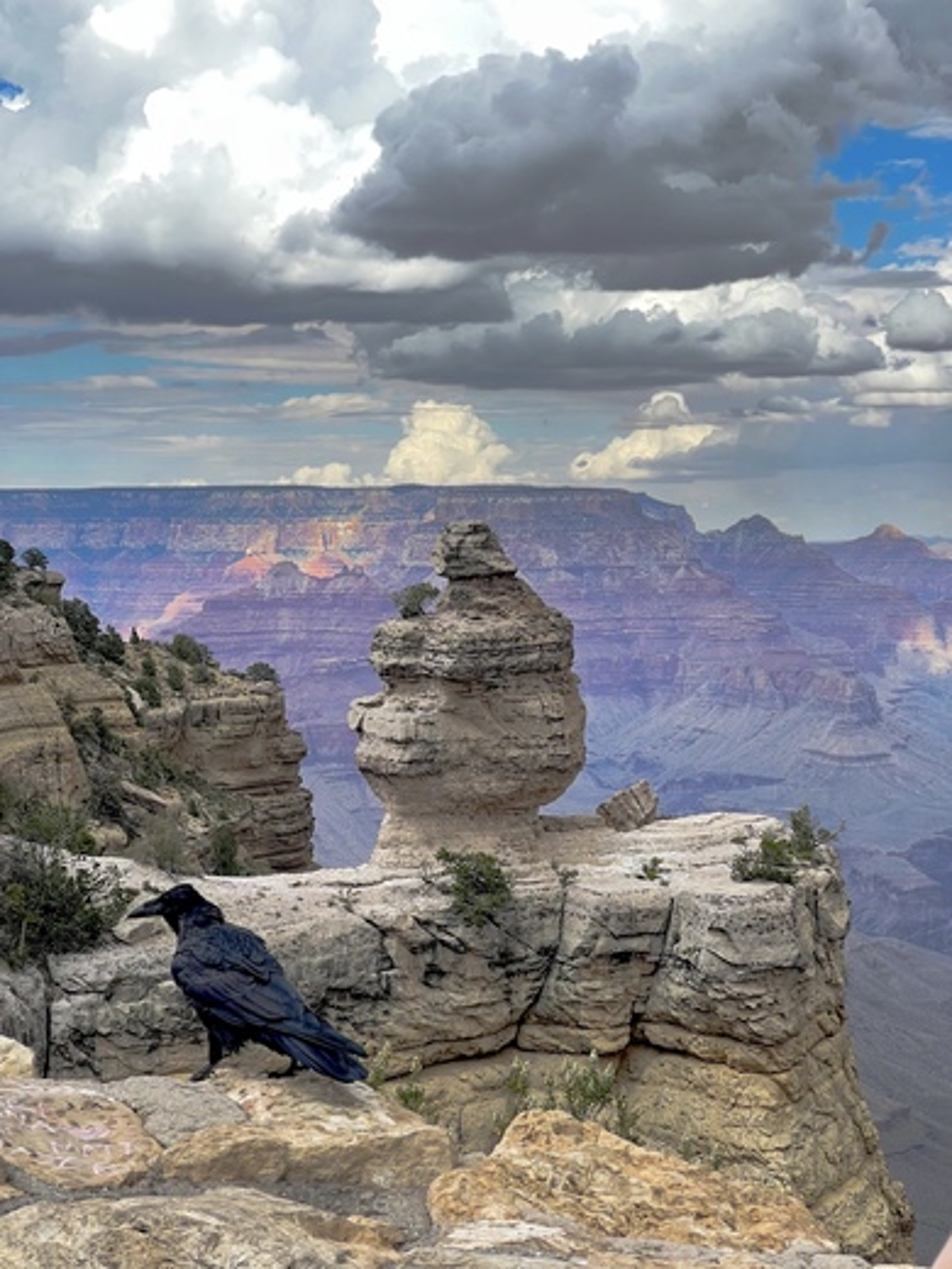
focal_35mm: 77
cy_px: 634
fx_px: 2824
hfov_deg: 19.1
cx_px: 476
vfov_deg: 25.3
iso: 32
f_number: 2.8
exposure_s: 1/250
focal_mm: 9
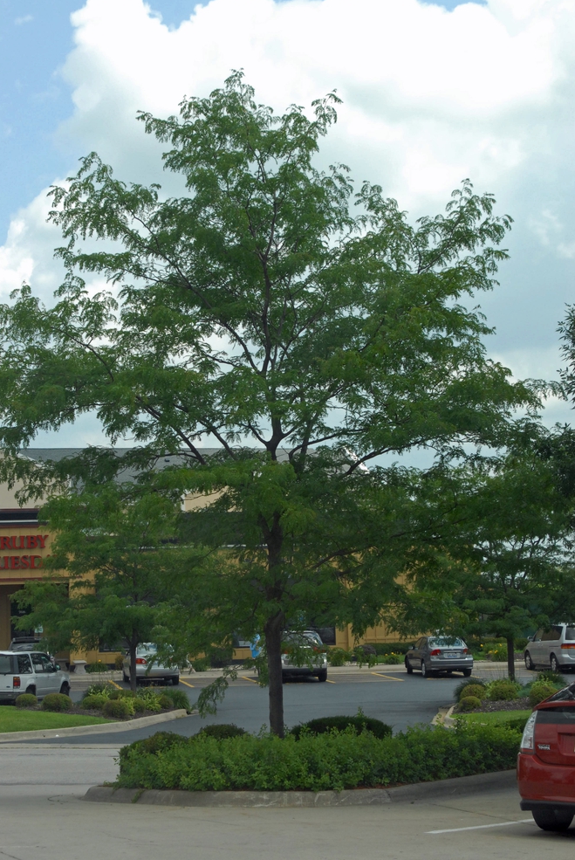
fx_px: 1864
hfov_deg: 17.5
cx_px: 282
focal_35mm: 78
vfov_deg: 26.0
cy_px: 425
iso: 400
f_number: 9
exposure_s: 1/250
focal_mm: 50
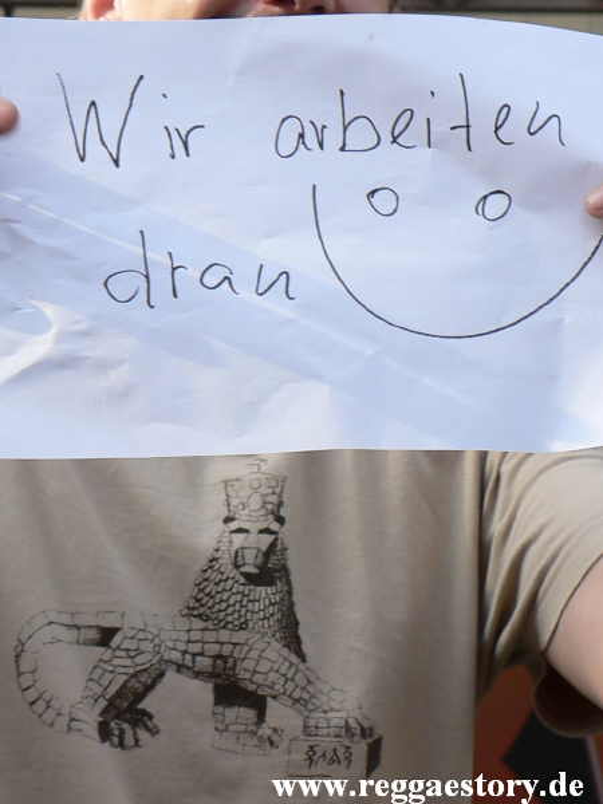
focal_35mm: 108
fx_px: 2508
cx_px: 302
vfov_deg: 18.2
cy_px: 402
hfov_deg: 13.7
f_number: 4
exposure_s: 1/200
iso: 64
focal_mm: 18.6
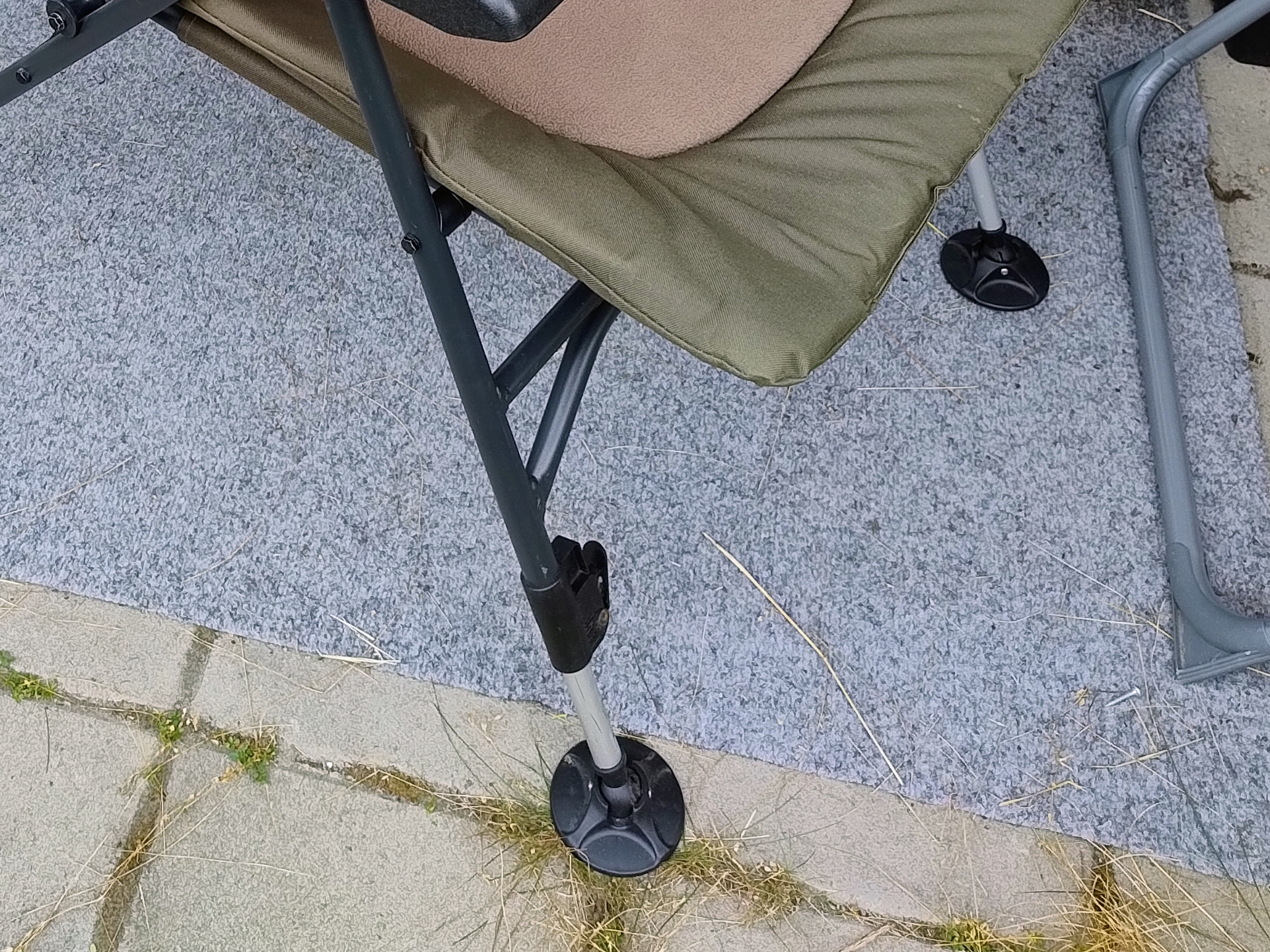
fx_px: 1871
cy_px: -314
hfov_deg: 36.9
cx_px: 374
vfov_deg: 24.6
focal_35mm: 51
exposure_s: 1/100
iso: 118
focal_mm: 5.56
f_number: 1.8
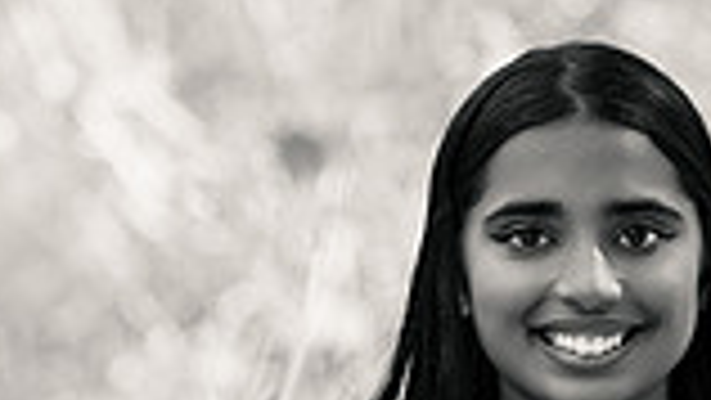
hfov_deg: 5.2
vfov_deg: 2.9
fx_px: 7864
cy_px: 737
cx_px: 572
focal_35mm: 417
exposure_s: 1/400
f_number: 3.5
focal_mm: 140
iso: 400
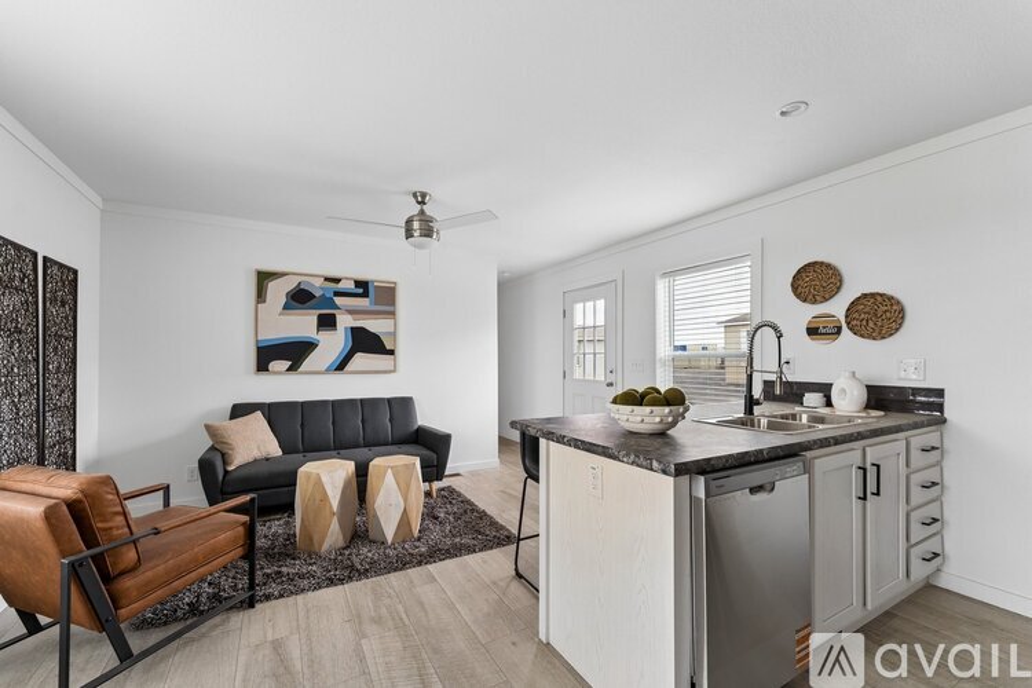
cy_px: 344
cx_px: 516
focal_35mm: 14
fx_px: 401
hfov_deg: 104.3
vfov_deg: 81.2
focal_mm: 14
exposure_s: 1/50
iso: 500
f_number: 6.3
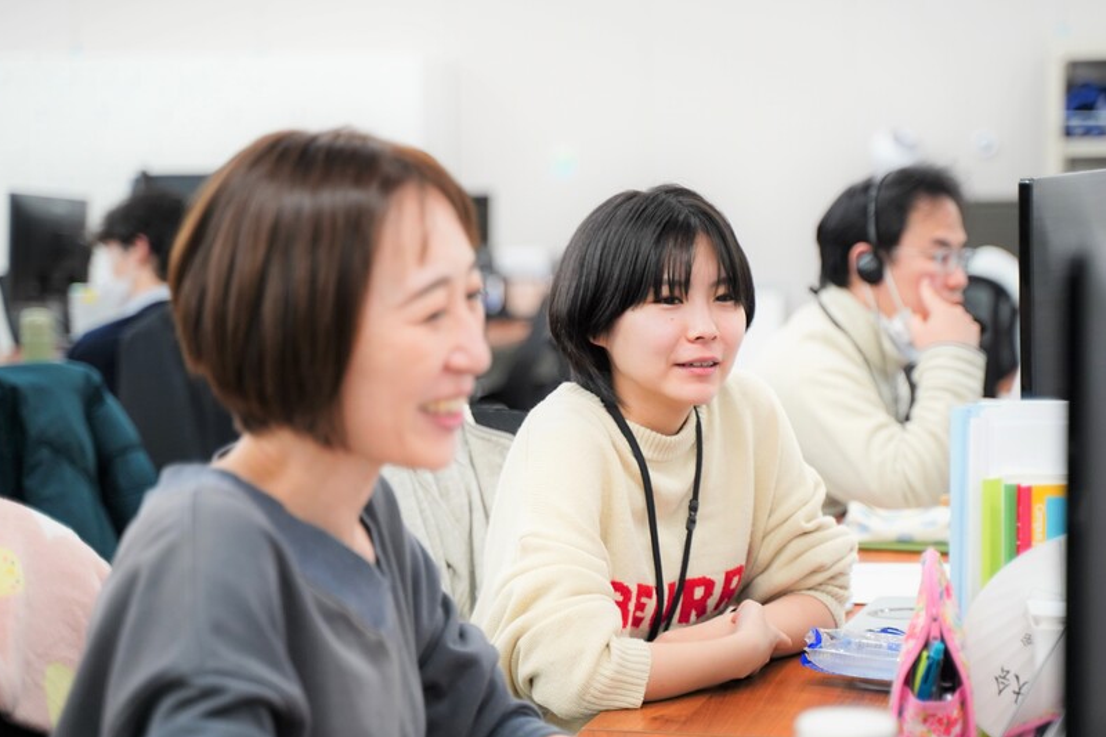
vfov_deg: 15.2
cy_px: 395
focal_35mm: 90
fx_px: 2764
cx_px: 578
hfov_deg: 22.6
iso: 1250
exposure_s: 1/80
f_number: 2.8
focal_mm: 75
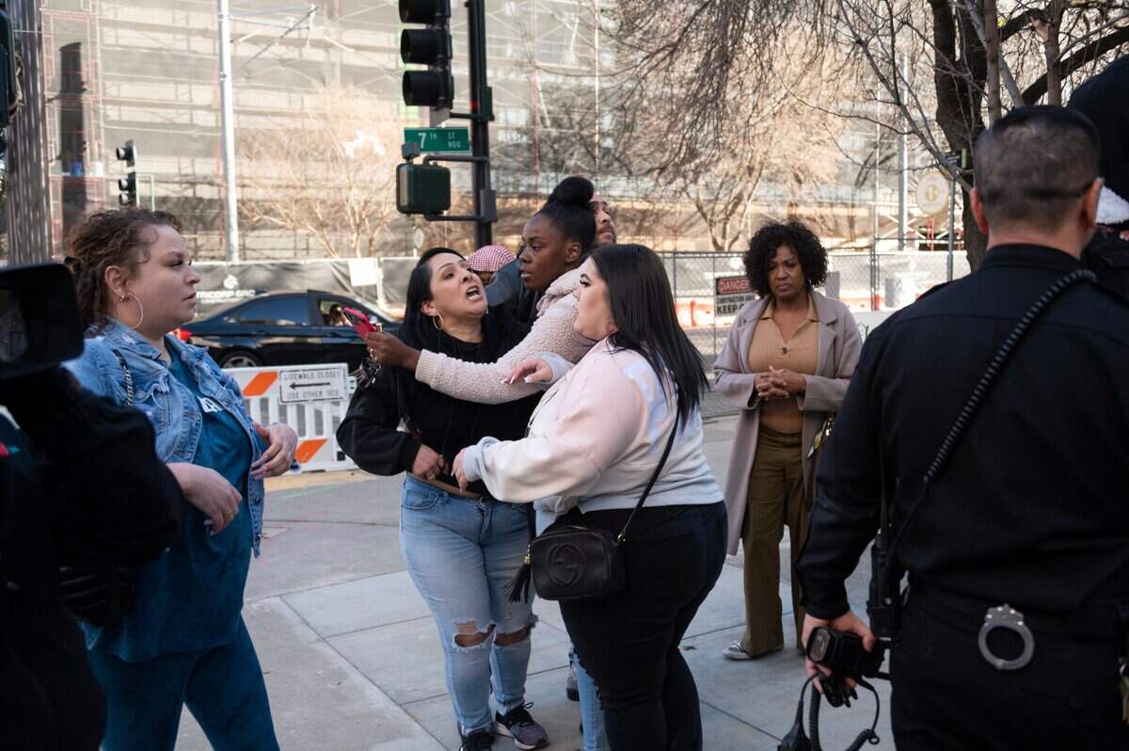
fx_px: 1065
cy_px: 376
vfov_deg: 38.8
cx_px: 564
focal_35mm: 34
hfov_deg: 55.8
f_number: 4
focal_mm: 34
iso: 640
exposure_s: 1/640
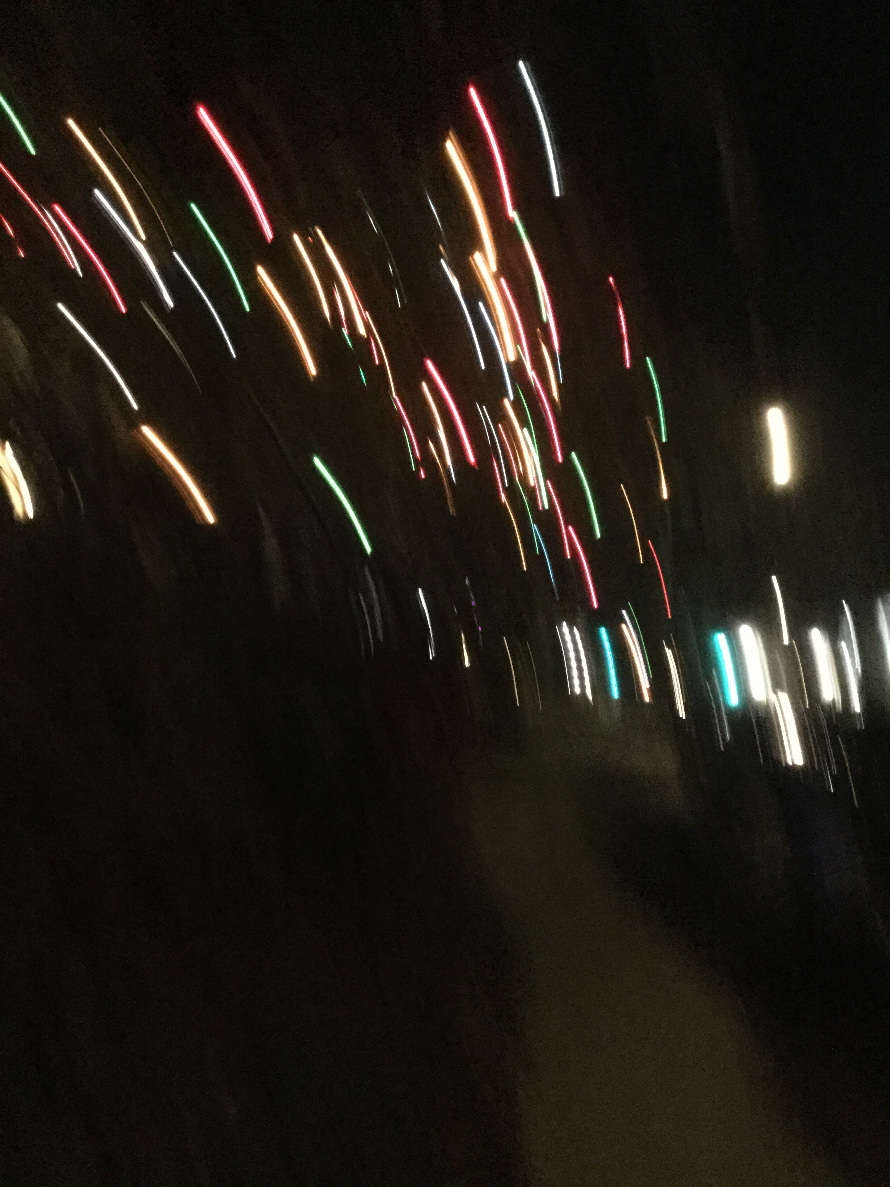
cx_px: 445
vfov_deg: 58.4
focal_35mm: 31
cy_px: 594
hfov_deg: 45.4
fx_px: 1063
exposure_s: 1/15
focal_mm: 3.3
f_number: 2.4
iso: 800
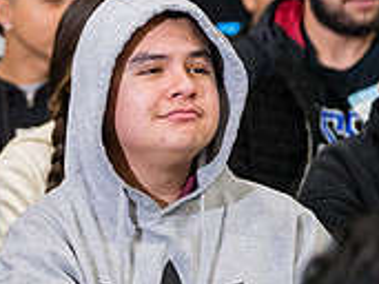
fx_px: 3326
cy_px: 221
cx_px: -199
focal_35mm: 304
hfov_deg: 6.4
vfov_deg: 4.9
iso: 1250
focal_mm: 93
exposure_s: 1/250
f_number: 2.8
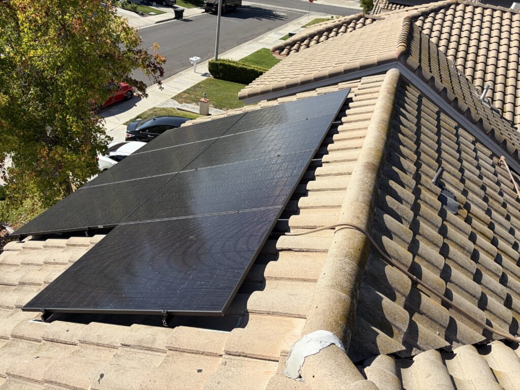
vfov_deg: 53.1
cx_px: 260
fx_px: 391
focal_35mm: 26
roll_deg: -7.7
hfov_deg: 67.3
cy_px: 195
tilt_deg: -33.2
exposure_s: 1/3448
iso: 50
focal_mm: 5.96
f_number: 1.6
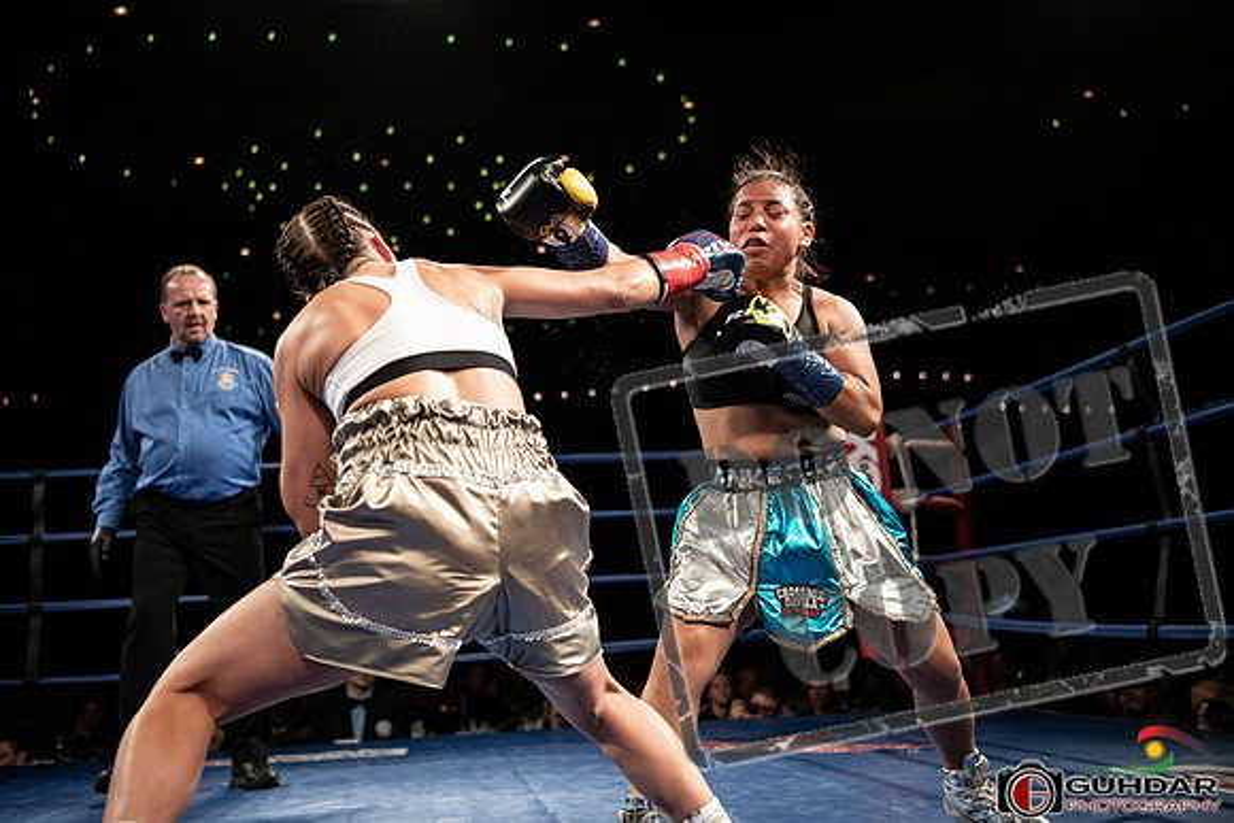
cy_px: 412
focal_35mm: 40
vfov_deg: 33.4
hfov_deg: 48.4
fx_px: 1371
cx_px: 617
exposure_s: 1/1250
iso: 1600
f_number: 2.8
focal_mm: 40
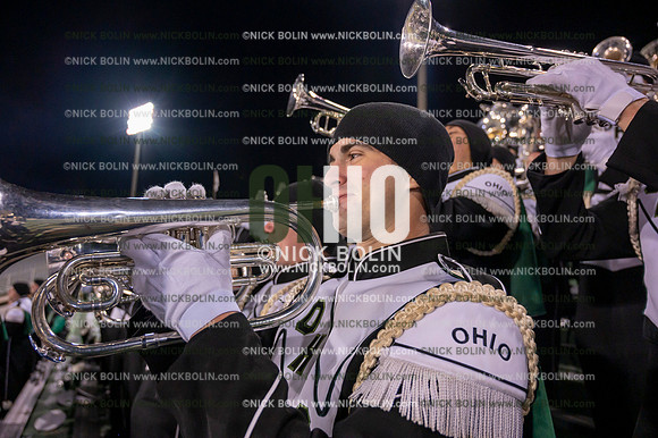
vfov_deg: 53.1
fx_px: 438
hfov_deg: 73.8
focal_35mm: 24
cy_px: 219
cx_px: 329
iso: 3200
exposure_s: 1/640
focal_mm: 24
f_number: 4
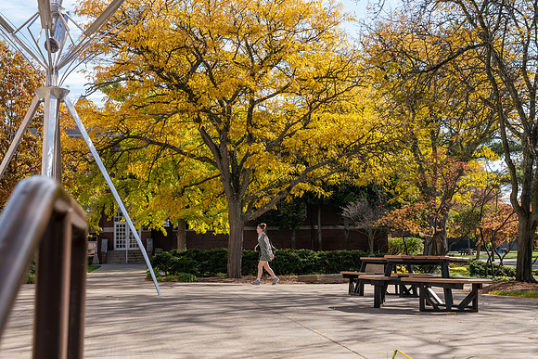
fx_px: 822
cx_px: 269
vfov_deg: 24.6
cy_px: 180
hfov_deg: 36.2
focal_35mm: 55
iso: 320
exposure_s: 1/250
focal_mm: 55
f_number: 9
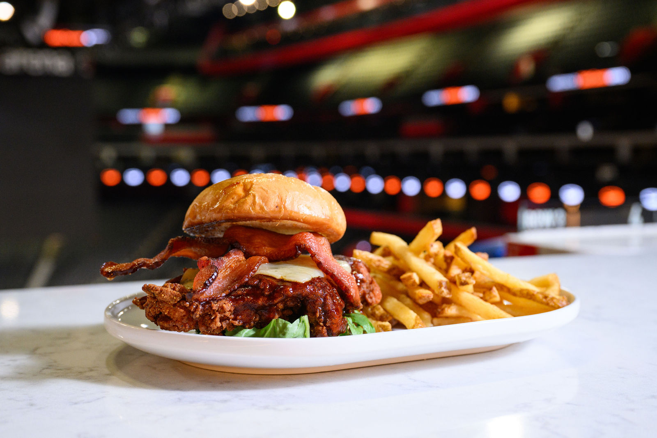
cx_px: 324
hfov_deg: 42.9
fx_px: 836
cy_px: 202
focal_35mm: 46
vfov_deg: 29.4
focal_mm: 42
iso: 2000
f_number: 5
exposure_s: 1/100
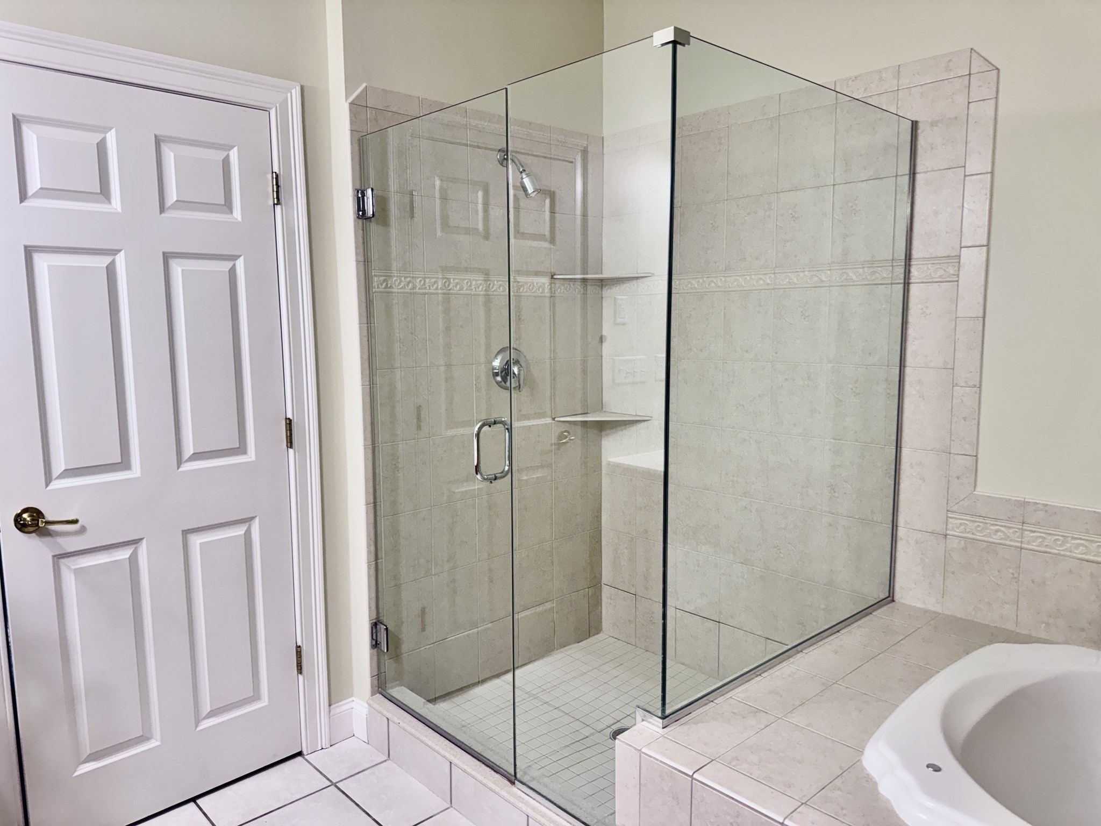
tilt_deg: -7.6
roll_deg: +0.6
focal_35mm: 24
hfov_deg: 71.6
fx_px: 763
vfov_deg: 56.8
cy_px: 413
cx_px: 550
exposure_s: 1/120
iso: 125
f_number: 1.78
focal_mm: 6.76
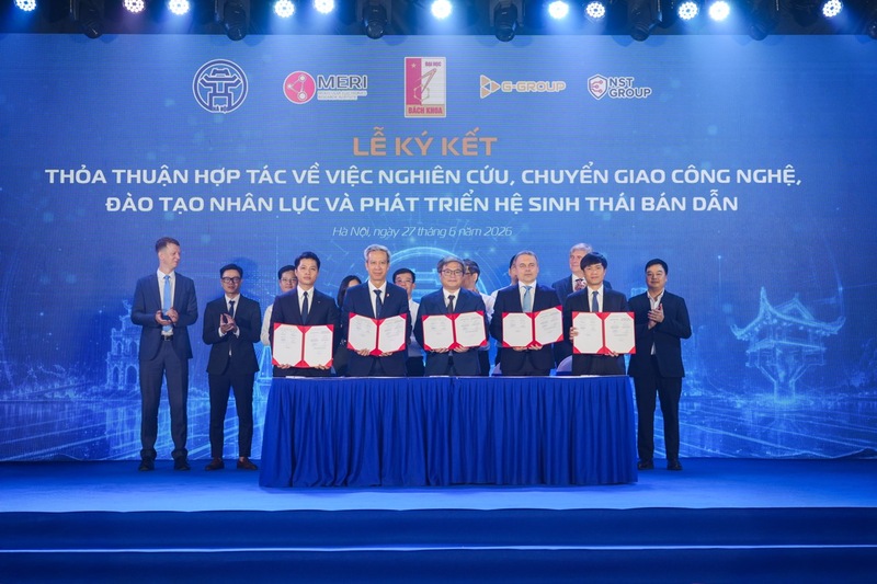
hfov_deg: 38.9
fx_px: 1242
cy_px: 292
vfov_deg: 26.5
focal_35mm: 51
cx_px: 438
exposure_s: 1/250
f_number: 5
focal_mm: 51
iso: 800
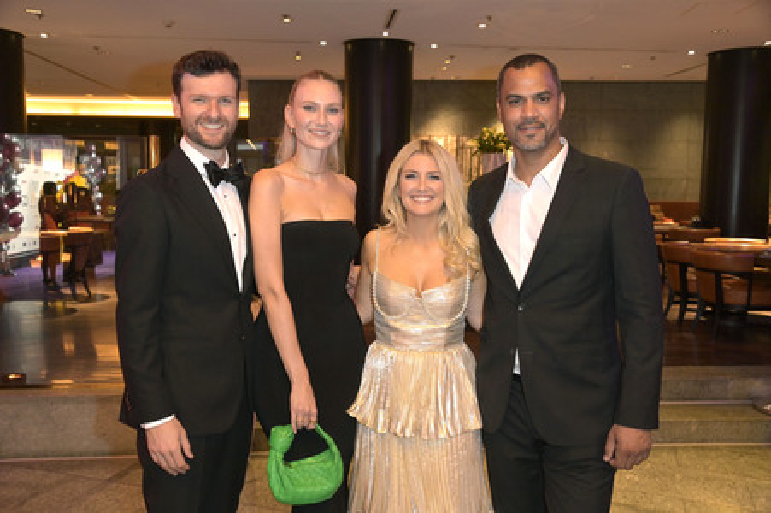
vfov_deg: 37.8
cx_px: 386
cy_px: 256
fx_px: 749
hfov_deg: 54.5
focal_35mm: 35
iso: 3200
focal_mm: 35
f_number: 5.6
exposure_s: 1/30
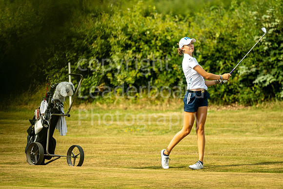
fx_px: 4510
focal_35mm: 574
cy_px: 85
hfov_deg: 3.6
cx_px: 125
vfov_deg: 2.4
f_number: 4
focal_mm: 300
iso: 200
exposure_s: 1/1000
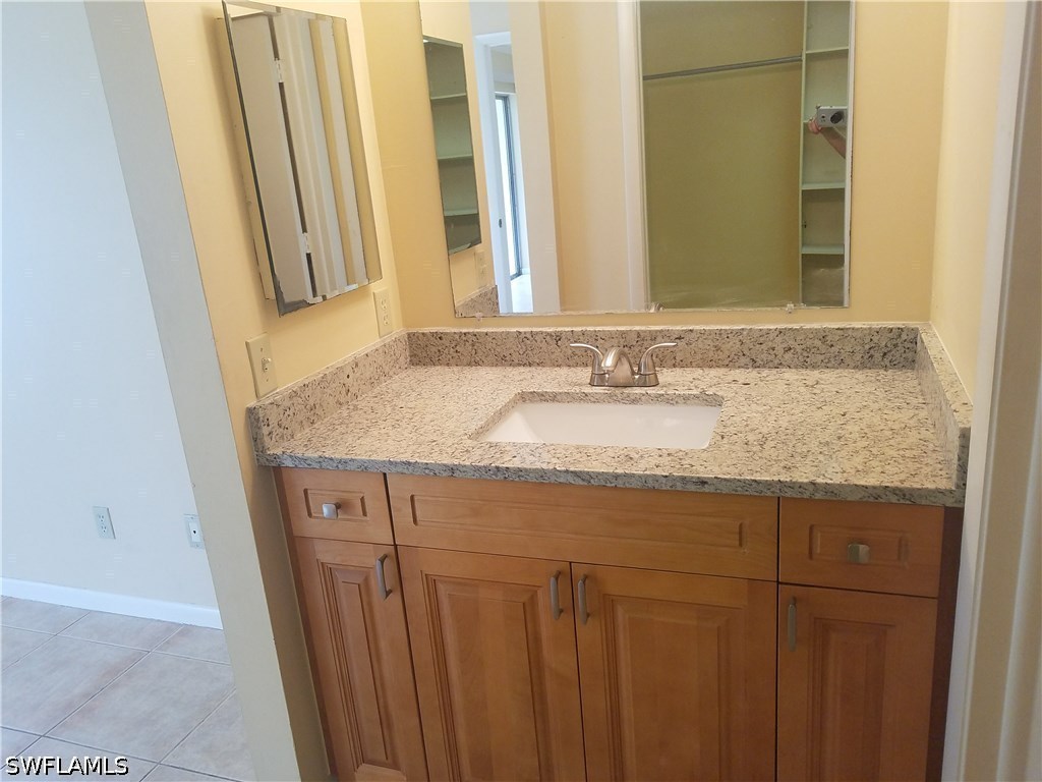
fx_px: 783
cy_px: 391
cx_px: 521
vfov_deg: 53.1
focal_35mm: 26
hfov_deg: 67.3
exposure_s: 1/60
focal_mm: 4.2
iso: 125
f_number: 1.7
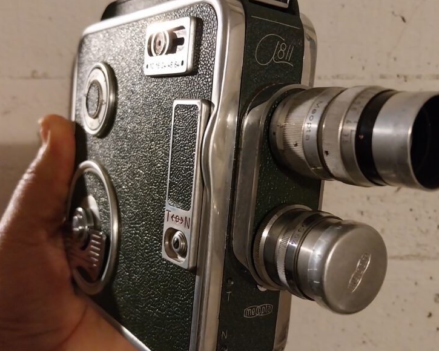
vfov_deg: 51.5
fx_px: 364
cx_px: 230
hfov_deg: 62.2
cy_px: 179
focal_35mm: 28
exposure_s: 1/25
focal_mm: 4
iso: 320
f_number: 1.8
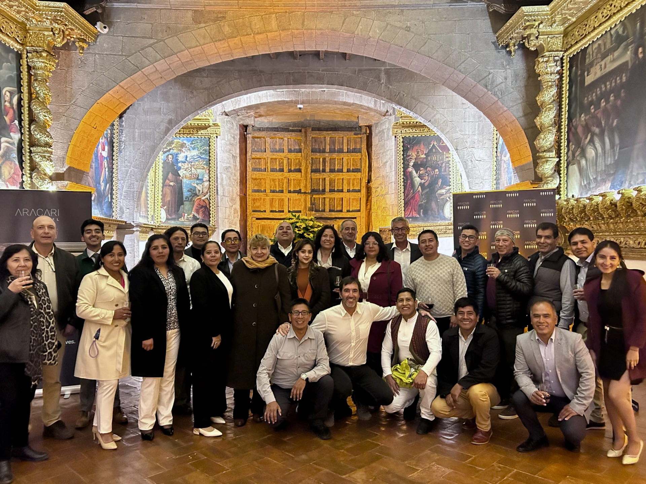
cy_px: 242
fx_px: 485
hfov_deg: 67.3
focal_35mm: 26
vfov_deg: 53.1
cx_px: 323
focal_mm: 5.7
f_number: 1.5
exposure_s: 1/30
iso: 800
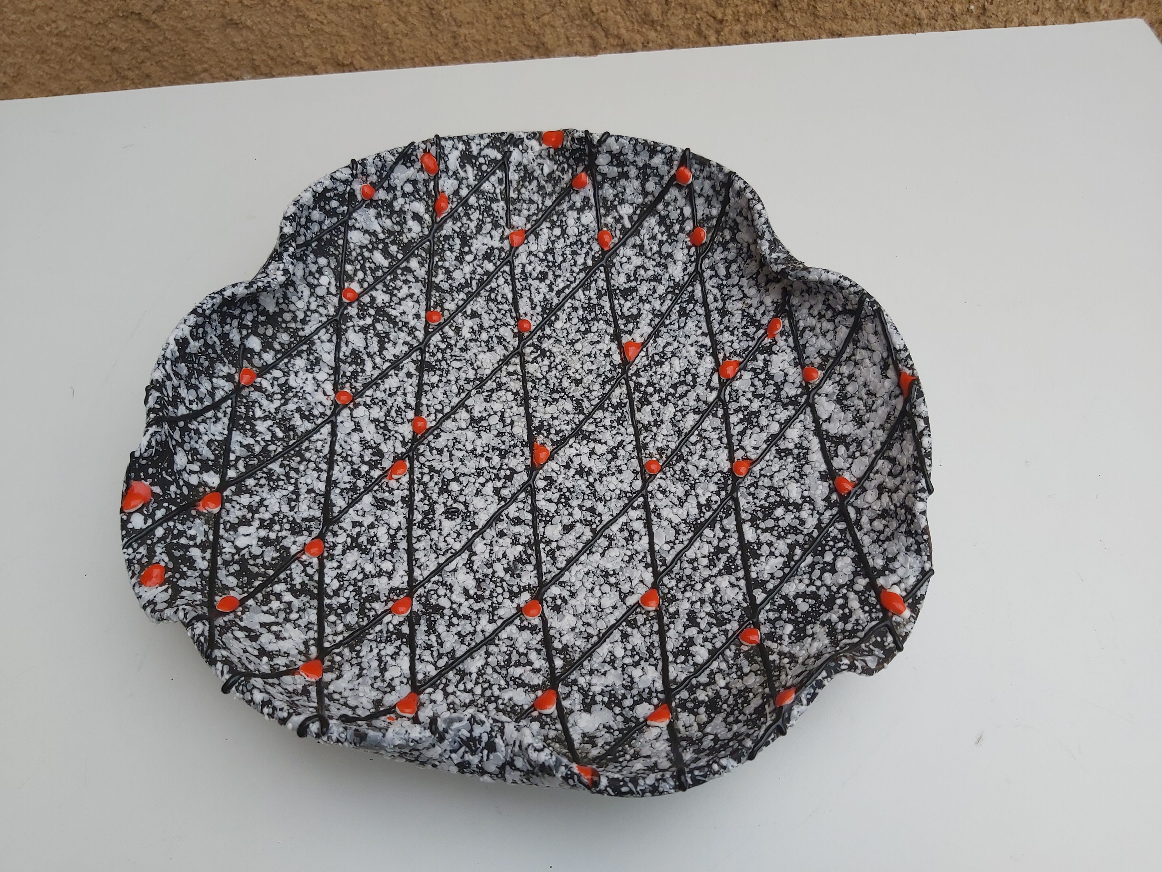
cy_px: 436
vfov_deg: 53.1
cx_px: 581
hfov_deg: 67.3
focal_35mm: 26
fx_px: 873
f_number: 1.7
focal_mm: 3.92
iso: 64
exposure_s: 1/1239
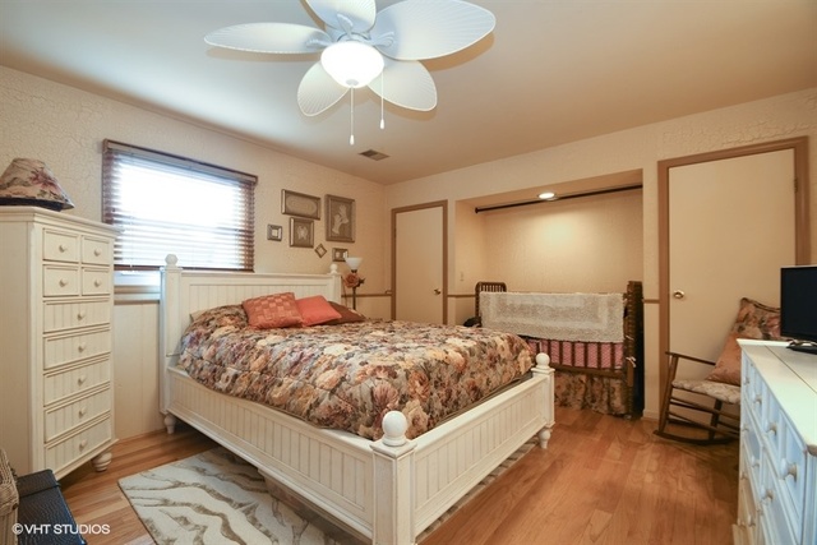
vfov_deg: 77.4
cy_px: 272
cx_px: 408
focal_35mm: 15
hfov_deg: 100.4
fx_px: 340
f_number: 6.3
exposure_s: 1/6
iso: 200
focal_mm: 10
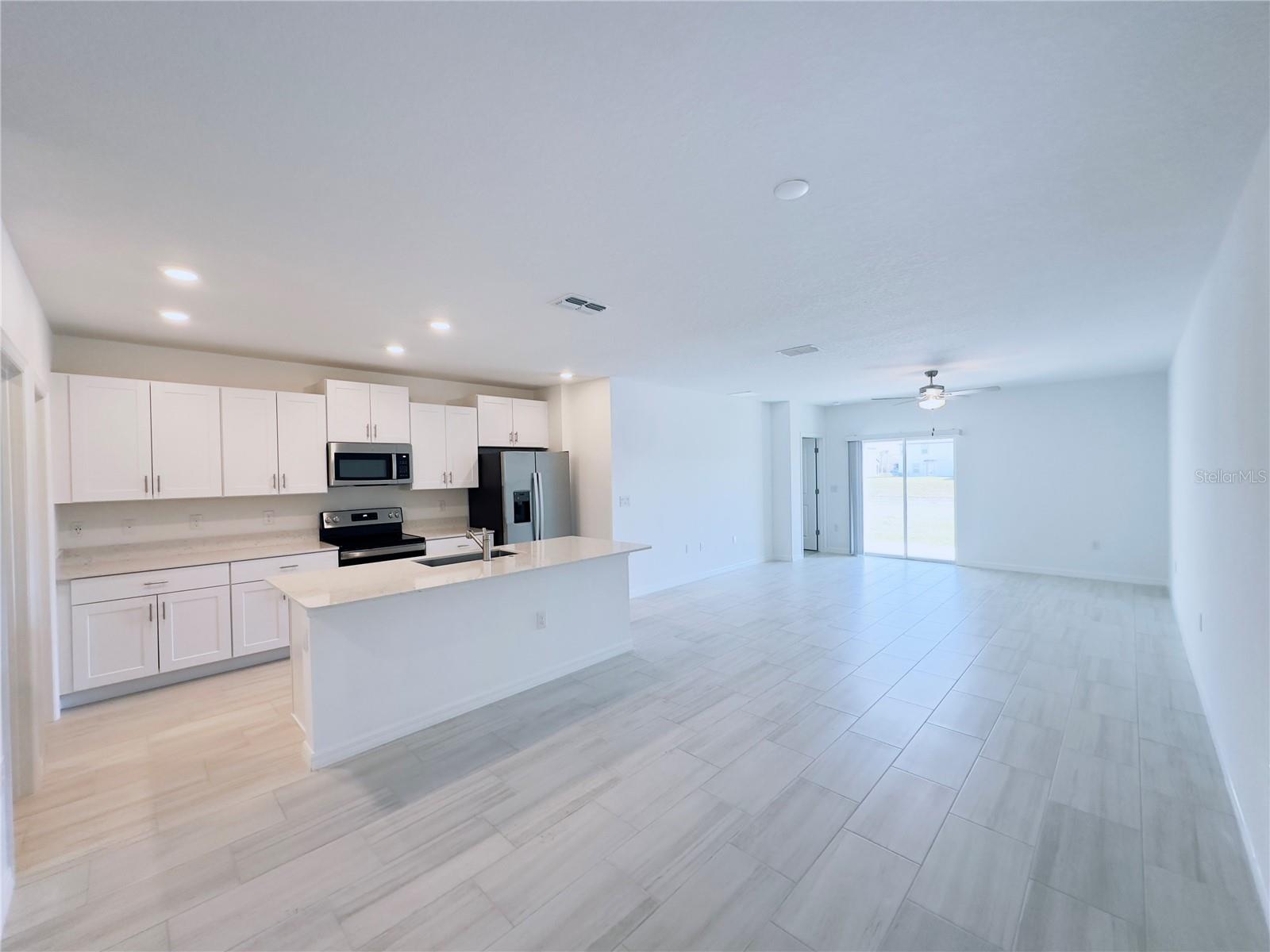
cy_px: 476
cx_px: 635
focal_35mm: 14
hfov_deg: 102.1
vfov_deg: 85.7
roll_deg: +0.7
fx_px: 514
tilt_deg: +0.0
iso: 250
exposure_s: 1/120
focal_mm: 2.22
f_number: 2.2
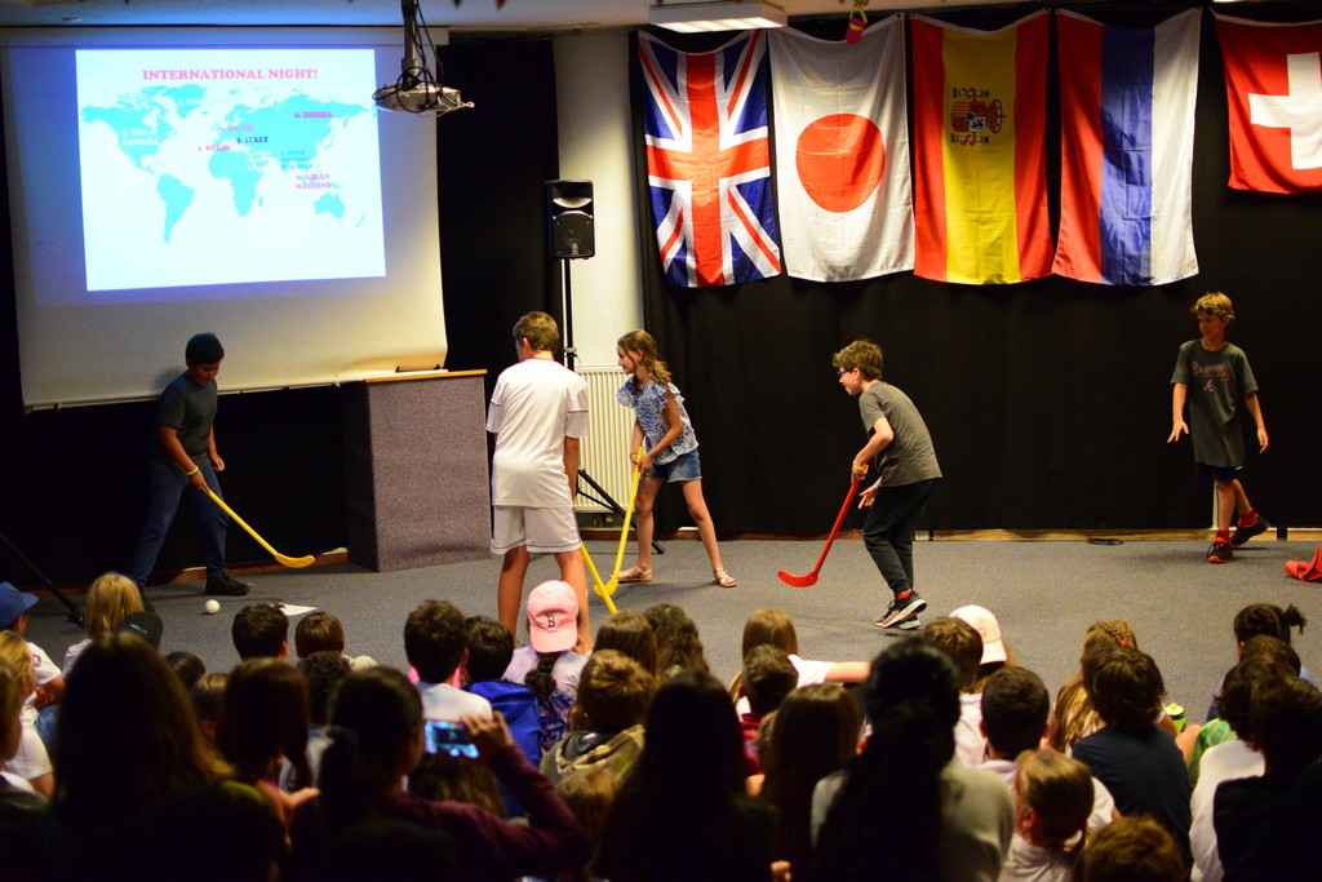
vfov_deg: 25.8
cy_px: 441
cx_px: 661
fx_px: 1928
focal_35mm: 52
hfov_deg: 37.8
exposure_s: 1/250
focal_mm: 35
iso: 3200
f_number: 1.8
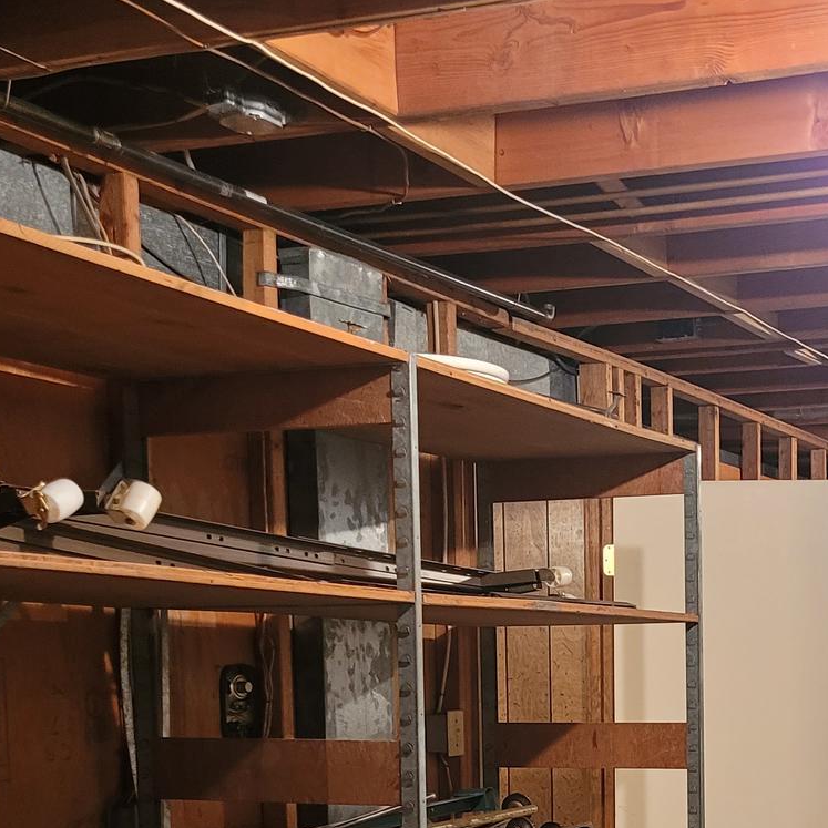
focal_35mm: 63
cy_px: 849
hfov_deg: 26.2
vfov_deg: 25.8
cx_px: 787
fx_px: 1705
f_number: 1.8
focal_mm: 5.4
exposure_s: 1/40
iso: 500
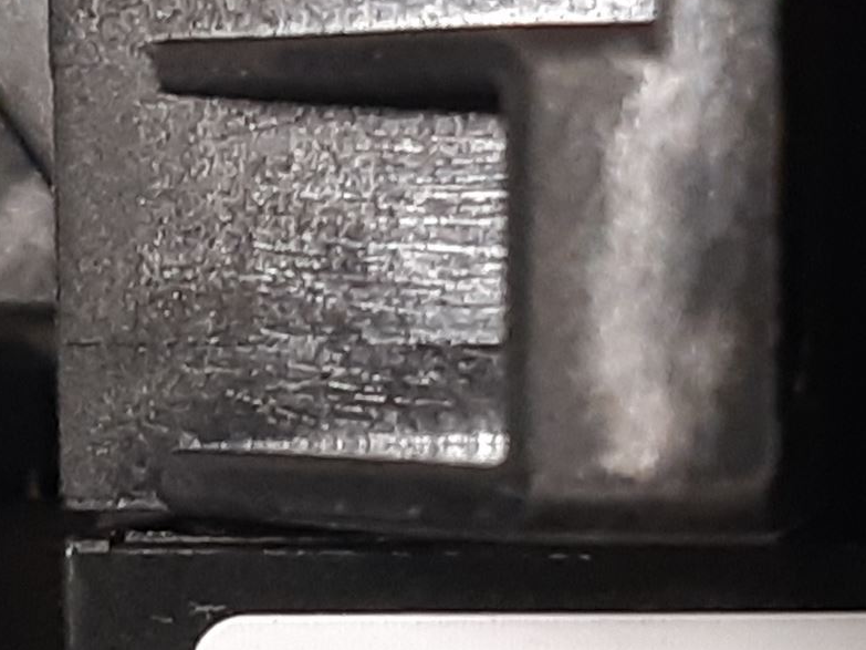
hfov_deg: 28.5
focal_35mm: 68
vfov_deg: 19.9
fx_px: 1701
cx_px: 489
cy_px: 838
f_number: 1.7
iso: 200
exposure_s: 1/50
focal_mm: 3.93
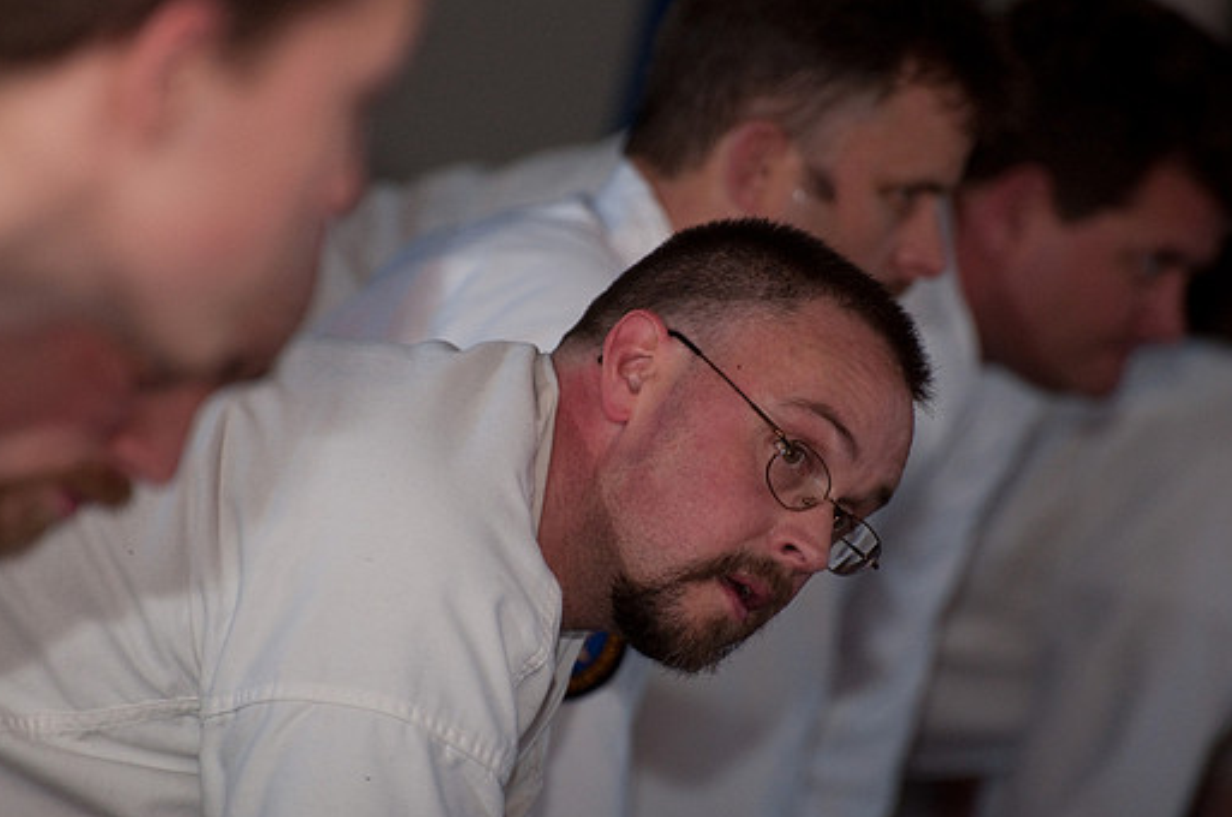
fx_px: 17386
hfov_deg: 4.1
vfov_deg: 2.7
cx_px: 644
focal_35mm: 509
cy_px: 441
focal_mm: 300
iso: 800
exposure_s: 1/200
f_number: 5.6
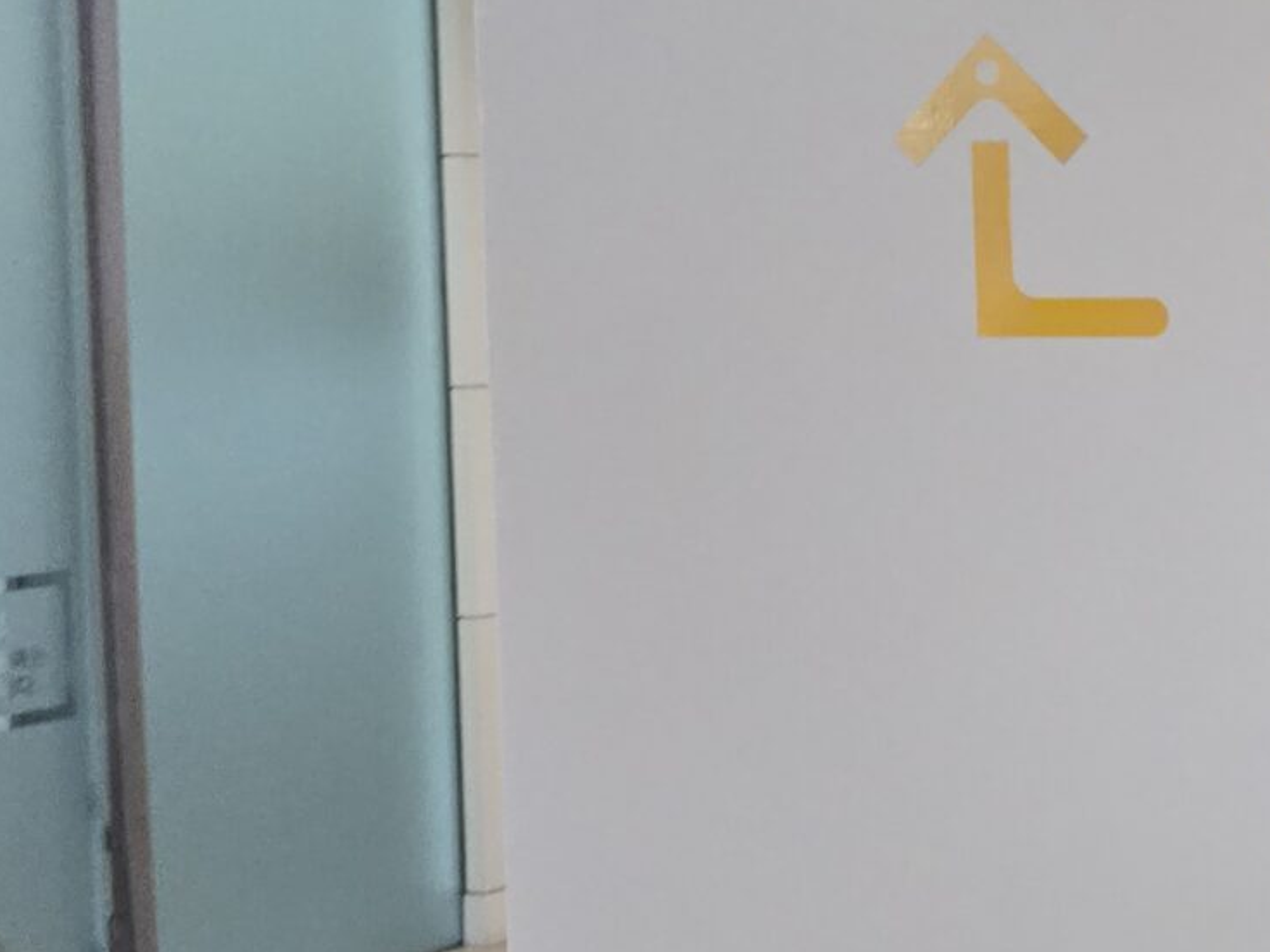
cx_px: 2145
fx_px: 2935
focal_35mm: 80
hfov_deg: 19.6
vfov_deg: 18.4
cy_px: 350
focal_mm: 6.3
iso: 500
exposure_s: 1/120
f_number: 1.7
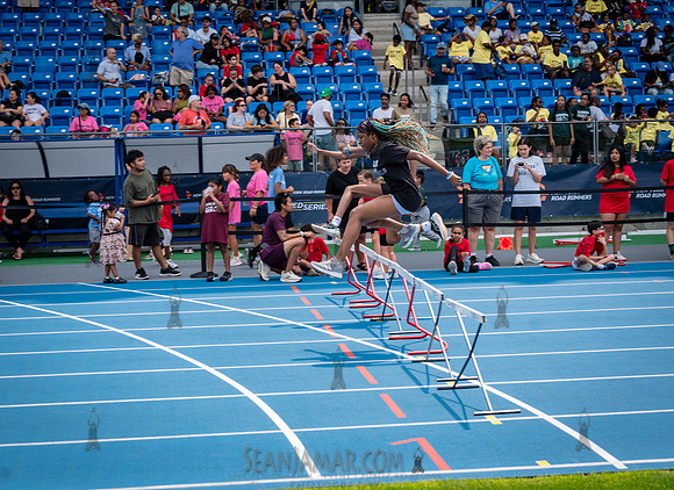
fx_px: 1360
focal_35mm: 71
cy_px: 214
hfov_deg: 27.8
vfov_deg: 20.4
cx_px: 392
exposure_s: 1/320
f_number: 5
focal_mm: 59
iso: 100
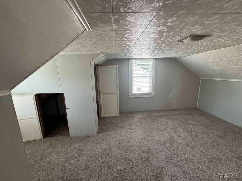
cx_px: 121
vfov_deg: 85.7
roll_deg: +0.2
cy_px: 90
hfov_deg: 102.1
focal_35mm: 14
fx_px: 98
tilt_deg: -8.3
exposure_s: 1/99
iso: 250
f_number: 2.2
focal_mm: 2.22
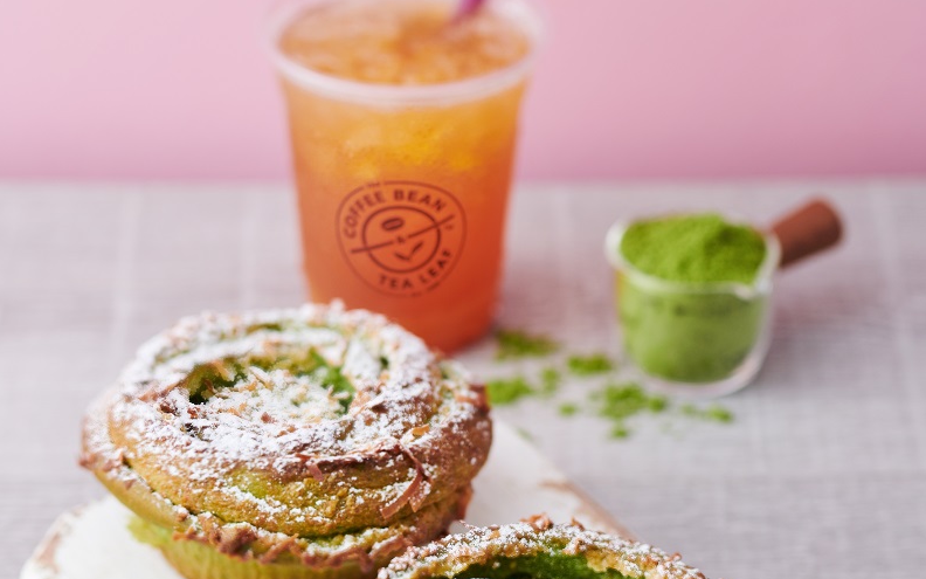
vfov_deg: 8.1
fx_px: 4088
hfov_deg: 12.9
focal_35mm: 162
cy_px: 344
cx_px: 461
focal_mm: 105
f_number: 5.6
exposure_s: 1/200
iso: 125
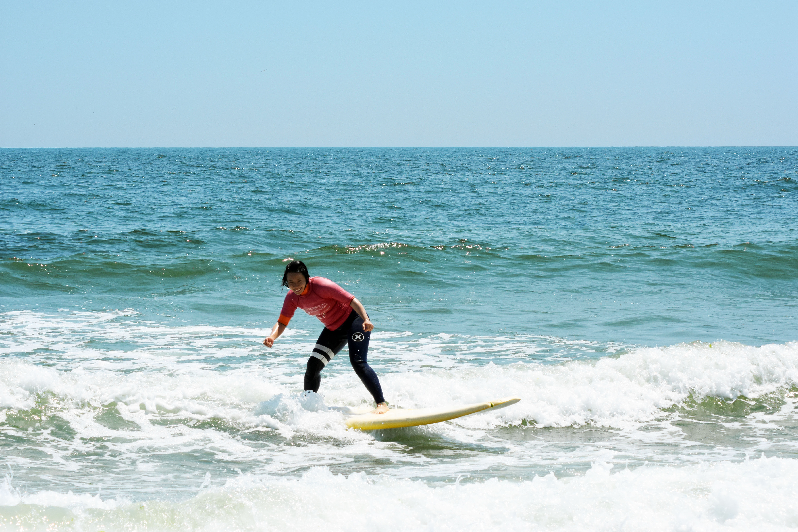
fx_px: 2826
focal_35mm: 128
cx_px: 399
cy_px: 266
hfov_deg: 16.1
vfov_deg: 10.8
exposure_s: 1/2000
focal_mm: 85
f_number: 11
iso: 800
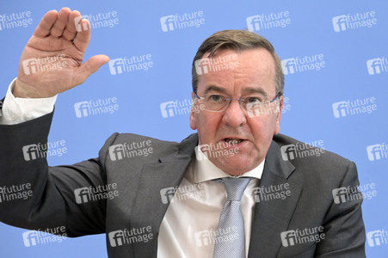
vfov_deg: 11.8
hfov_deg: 17.7
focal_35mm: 116
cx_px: 194
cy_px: 129
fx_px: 1249
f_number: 5.6
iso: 5000
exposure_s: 1/800
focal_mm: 116
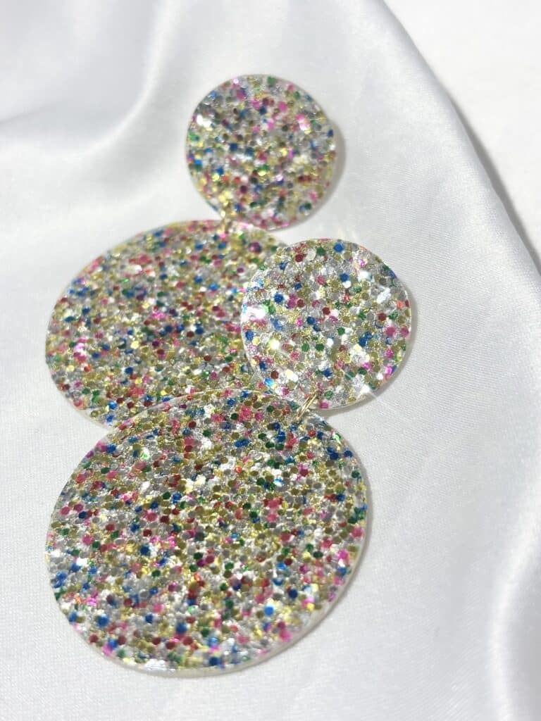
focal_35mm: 52
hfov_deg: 28.0
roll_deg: +14.2
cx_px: 270
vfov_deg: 36.8
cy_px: 360
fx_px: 1084
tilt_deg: -44.9
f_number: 1.6
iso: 32
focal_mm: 5.96
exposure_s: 1/205
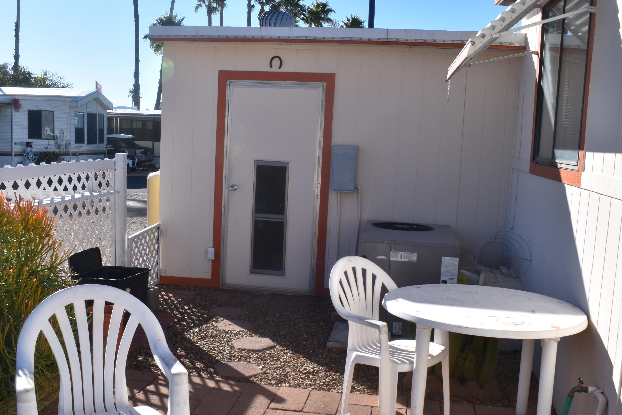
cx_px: 300
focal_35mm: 39
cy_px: 234
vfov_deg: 34.5
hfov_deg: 50.0
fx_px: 667
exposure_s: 1/400
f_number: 10
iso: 200
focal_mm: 21
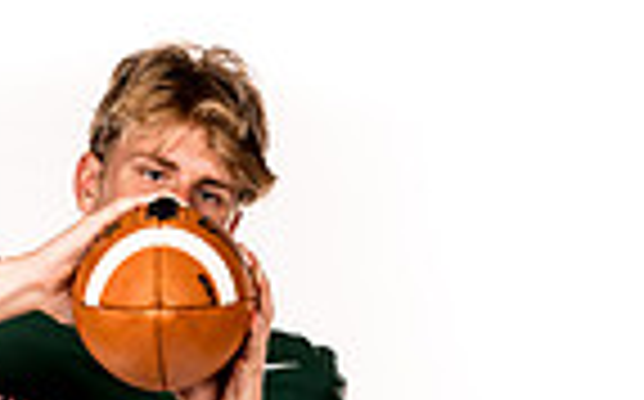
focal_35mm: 177
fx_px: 3103
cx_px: 99
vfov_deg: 7.0
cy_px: 917
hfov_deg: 11.8
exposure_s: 1/400
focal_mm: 55
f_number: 8
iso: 800
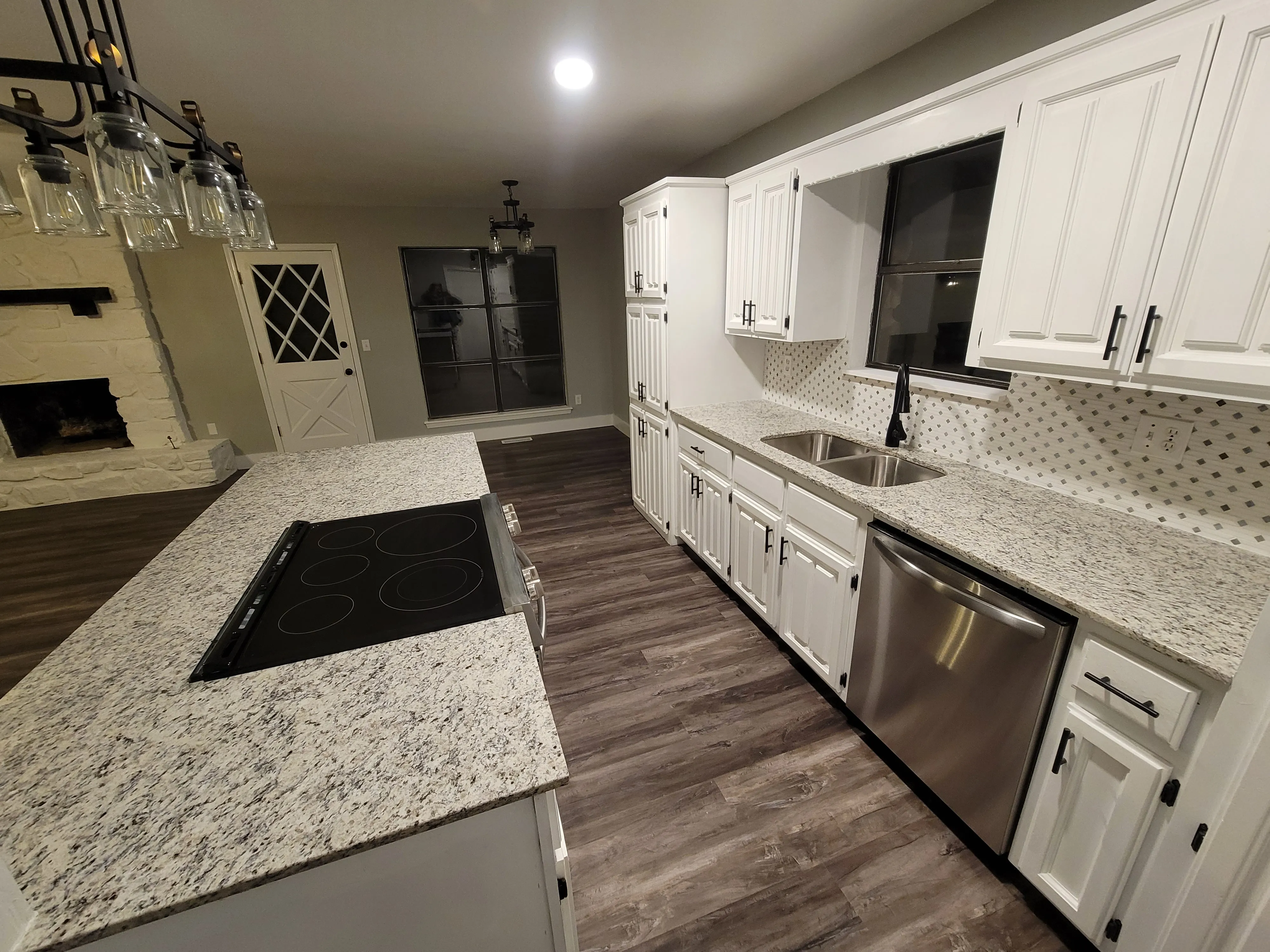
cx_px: 635
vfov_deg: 89.9
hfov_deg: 106.2
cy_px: 476
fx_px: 477
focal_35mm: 13
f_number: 2.2
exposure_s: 1/40
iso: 320
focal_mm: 2.2
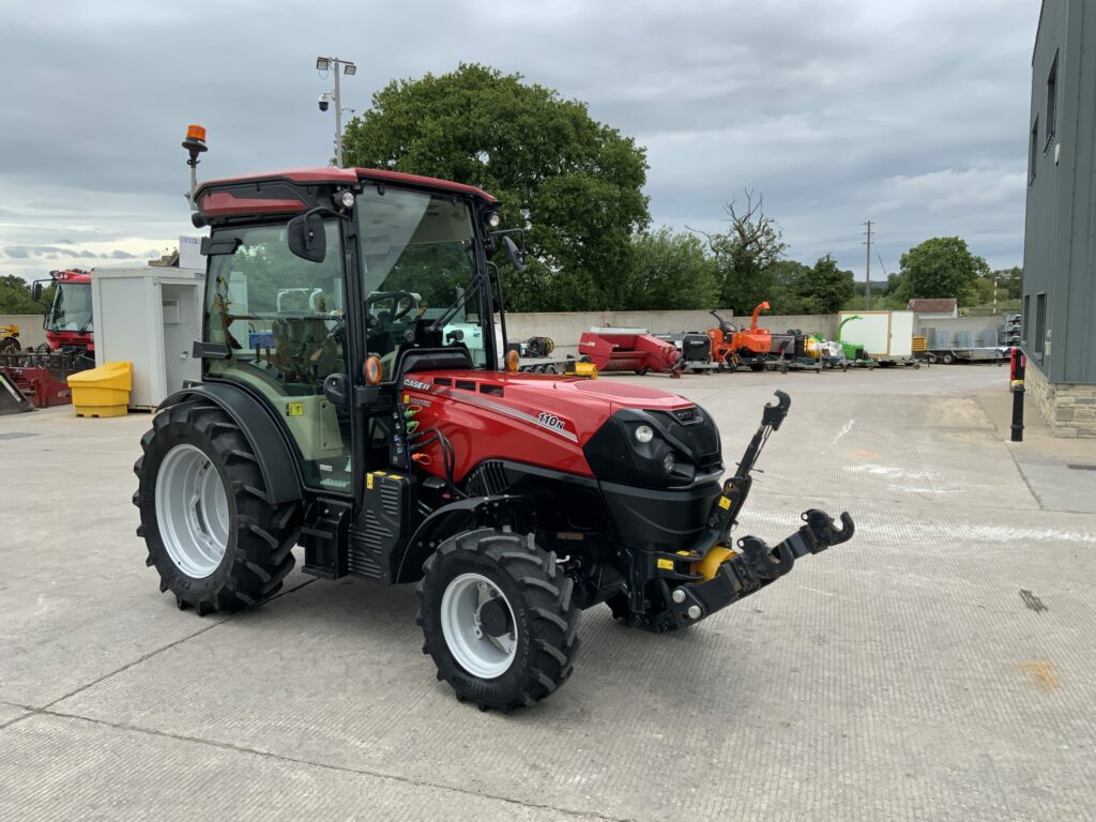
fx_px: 918
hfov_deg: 61.7
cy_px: 411
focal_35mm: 29
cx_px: 548
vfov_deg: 48.2
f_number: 1.8
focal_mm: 3
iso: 16
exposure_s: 1/804
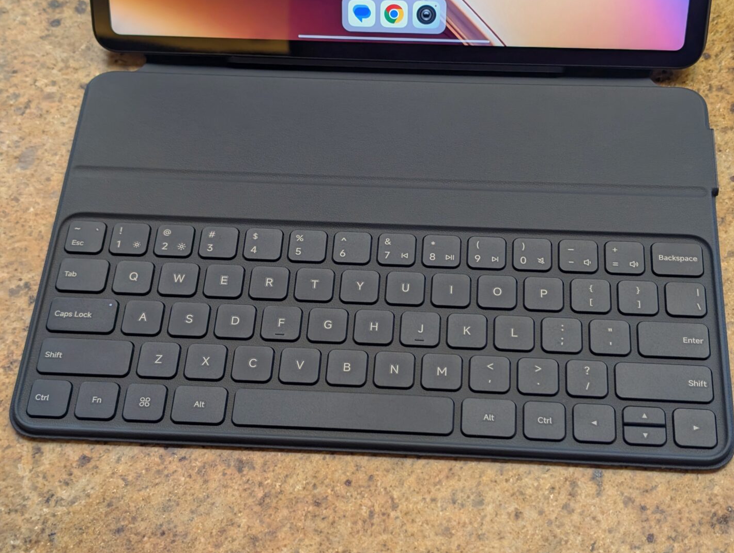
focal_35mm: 53
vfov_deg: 27.6
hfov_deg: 36.1
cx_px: 372
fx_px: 1126
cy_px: 272
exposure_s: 1/176
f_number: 1.68
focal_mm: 6.9
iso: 152
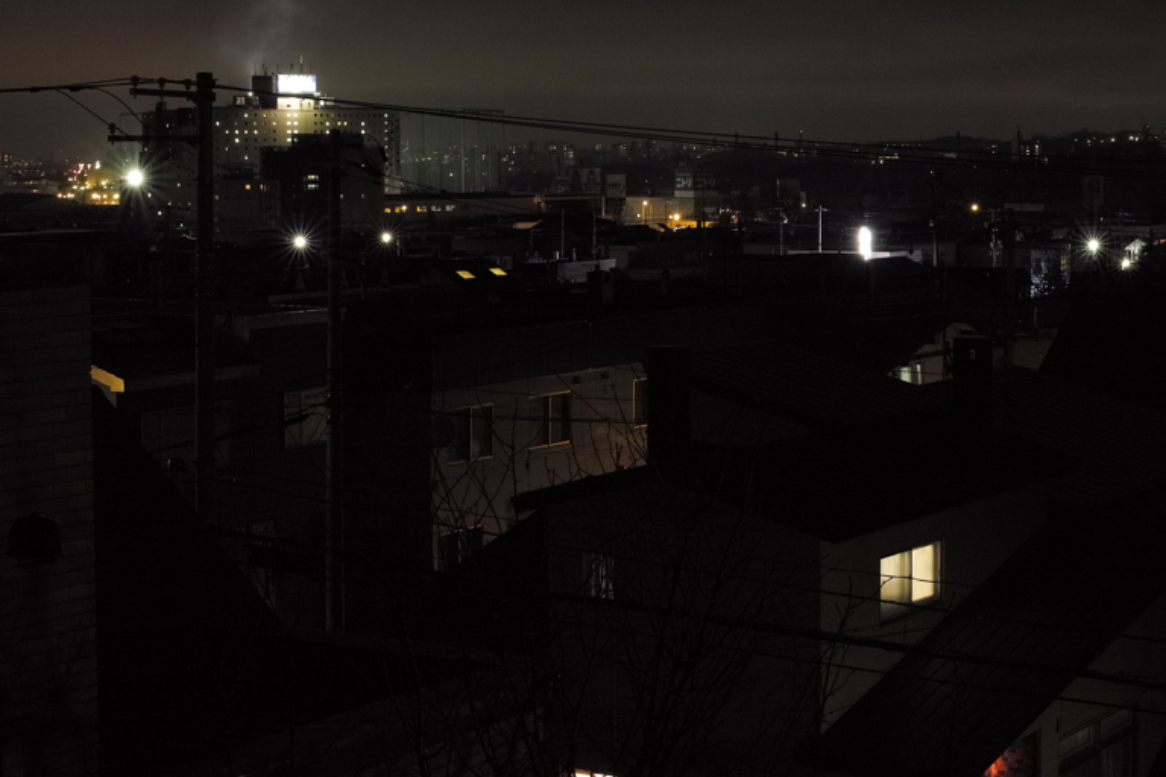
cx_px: 742
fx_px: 2429
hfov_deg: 26.9
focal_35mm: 75
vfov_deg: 18.1
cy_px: 210
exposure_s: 3.2
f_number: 9
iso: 400
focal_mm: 30
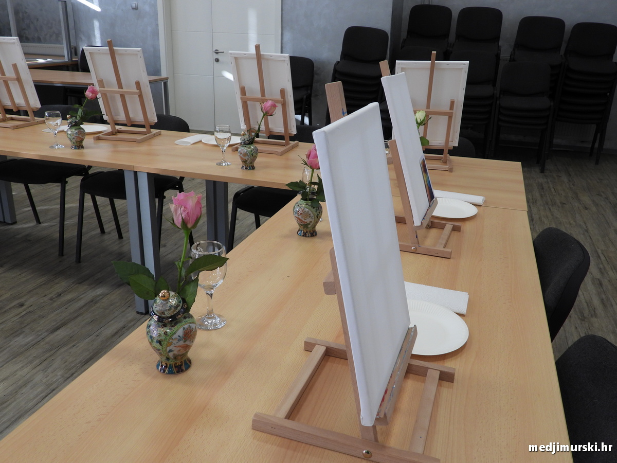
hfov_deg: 60.0
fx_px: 535
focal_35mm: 30
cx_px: 308
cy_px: 232
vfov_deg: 46.8
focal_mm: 5.4
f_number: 3.2
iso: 125
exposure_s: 1/30
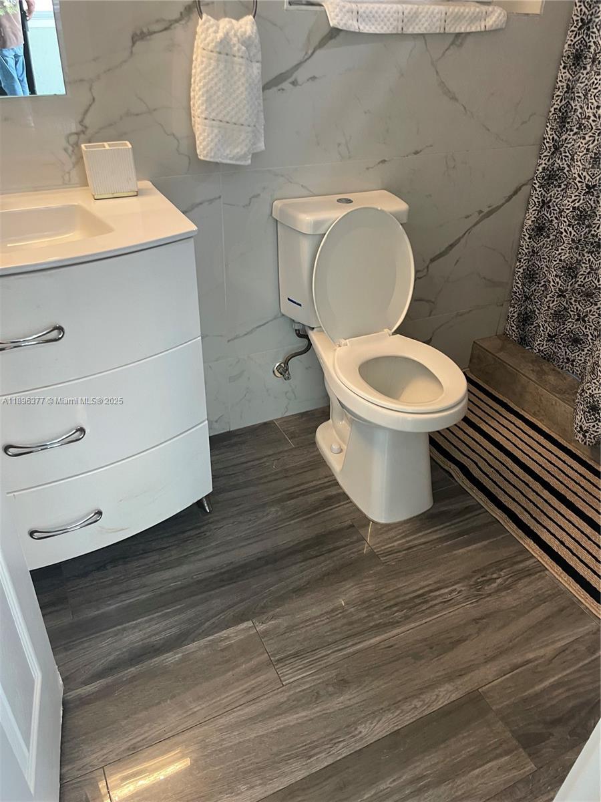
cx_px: 300
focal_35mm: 26
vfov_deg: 67.3
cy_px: 401
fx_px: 602
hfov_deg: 53.1
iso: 200
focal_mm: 4.2
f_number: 1.6
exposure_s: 1/60
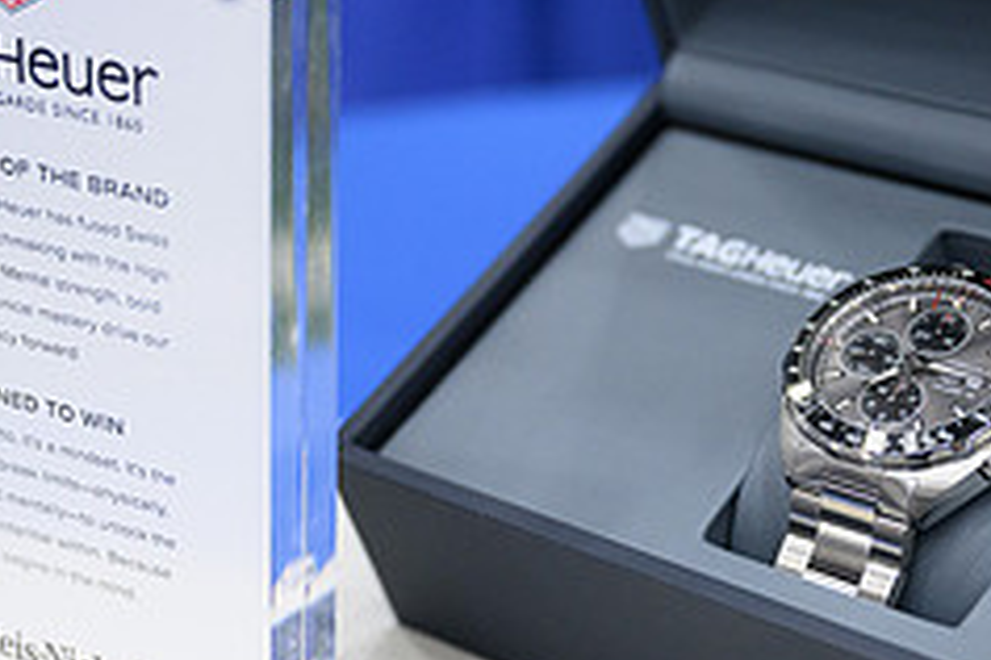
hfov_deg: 21.9
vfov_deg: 14.7
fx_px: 2560
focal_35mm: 93
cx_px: 536
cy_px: 289
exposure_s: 1/400
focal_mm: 36
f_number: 2.8
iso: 2000
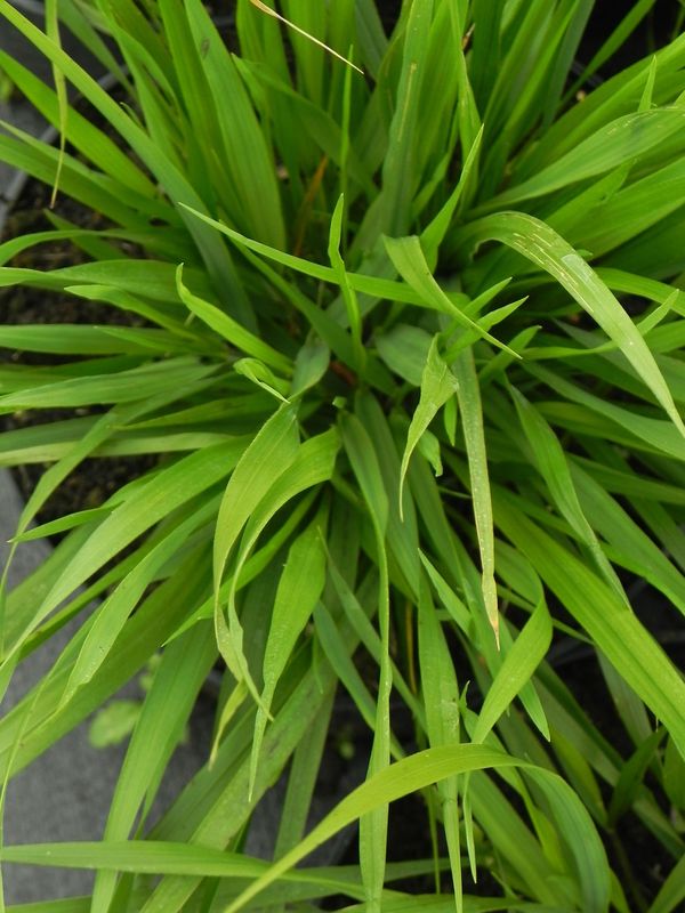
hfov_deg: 12.7
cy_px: 456
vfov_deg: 16.8
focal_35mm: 117
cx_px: 342
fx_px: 3087
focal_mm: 20.8
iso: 160
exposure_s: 1/250
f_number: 4.5
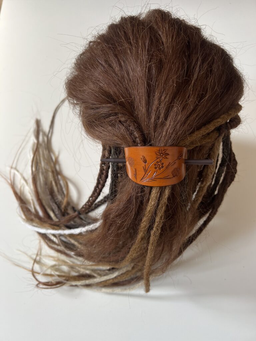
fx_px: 256
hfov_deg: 53.1
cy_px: 170
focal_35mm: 26
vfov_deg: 67.3
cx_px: 128
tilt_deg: -61.4
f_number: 1.5
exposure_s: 1/121
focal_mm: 5.7
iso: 100
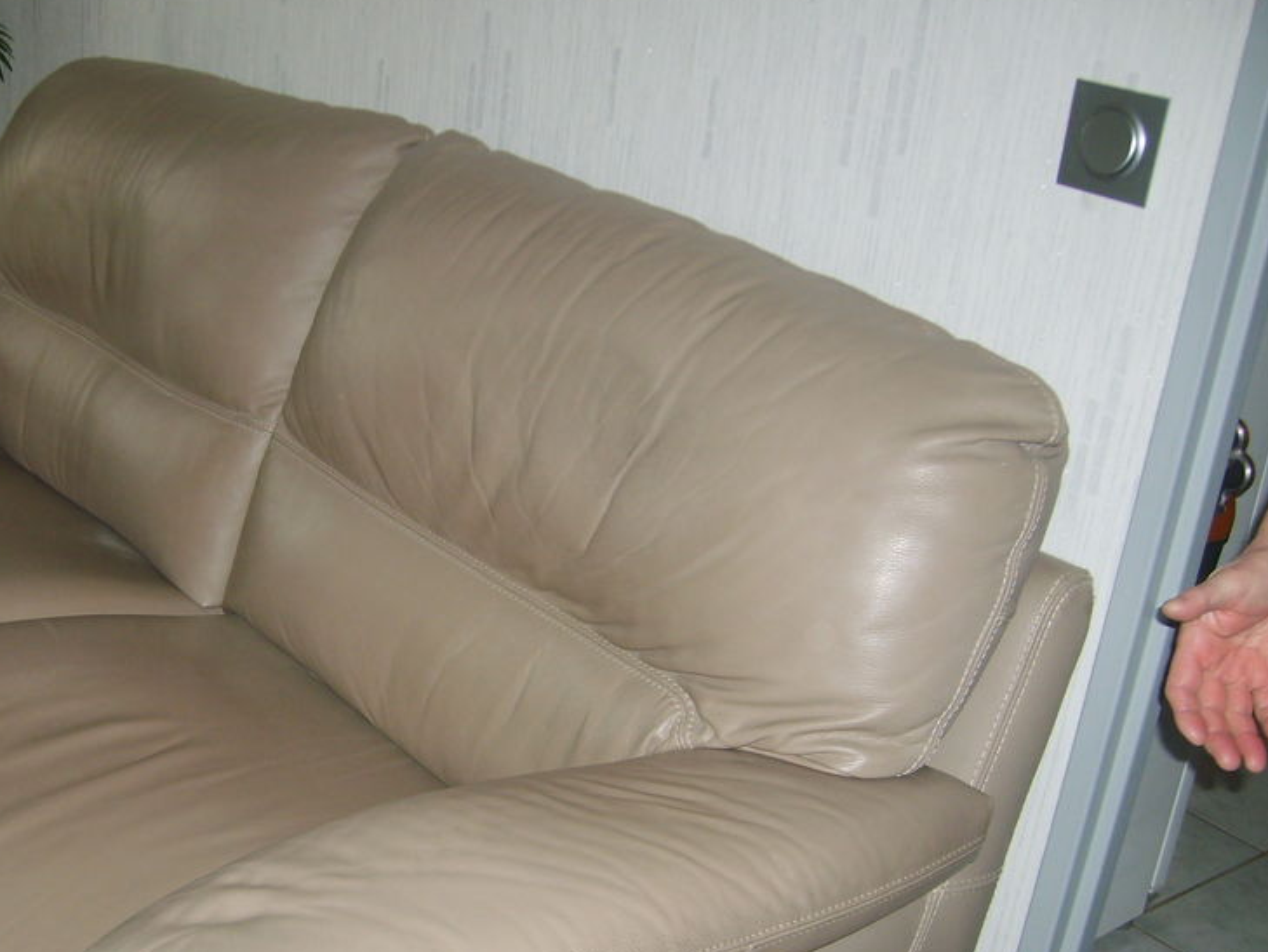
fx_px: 1759
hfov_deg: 39.2
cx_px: 424
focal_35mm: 48
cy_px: 613
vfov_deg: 30.1
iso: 100
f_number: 2.8
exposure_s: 1/30
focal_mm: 5.8
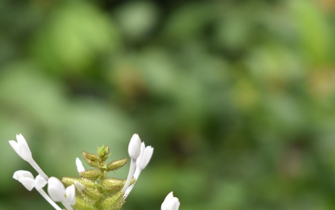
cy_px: 173
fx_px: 1160
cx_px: 107
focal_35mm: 127
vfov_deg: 10.3
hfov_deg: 16.4
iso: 400
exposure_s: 1/125
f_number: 6.3
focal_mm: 52
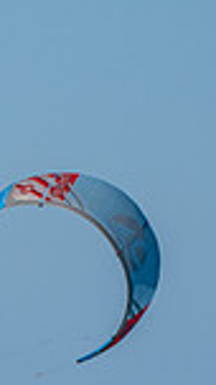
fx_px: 8182
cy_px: 417
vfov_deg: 2.7
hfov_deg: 1.5
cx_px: -368
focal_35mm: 800
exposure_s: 1/4000
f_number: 5.6
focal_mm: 200
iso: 250
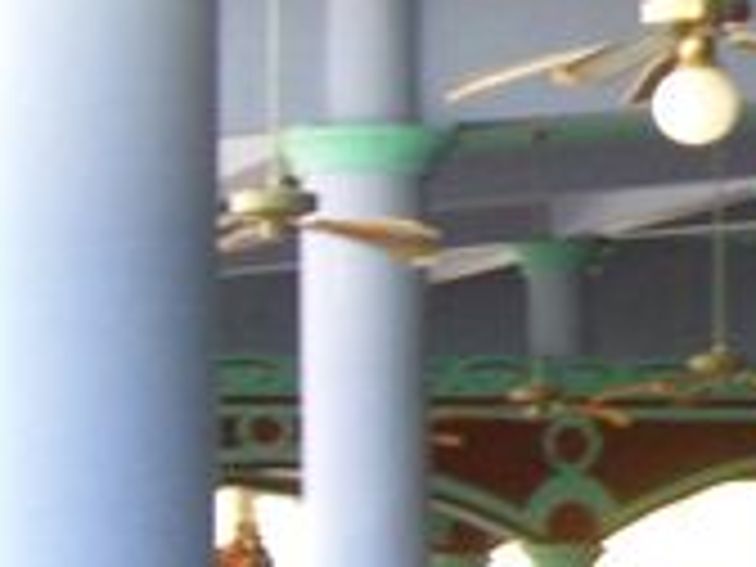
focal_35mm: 232
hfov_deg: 8.1
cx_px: 1611
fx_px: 5067
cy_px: 356
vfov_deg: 6.4
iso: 200
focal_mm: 6.2
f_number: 2.7
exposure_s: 1/60
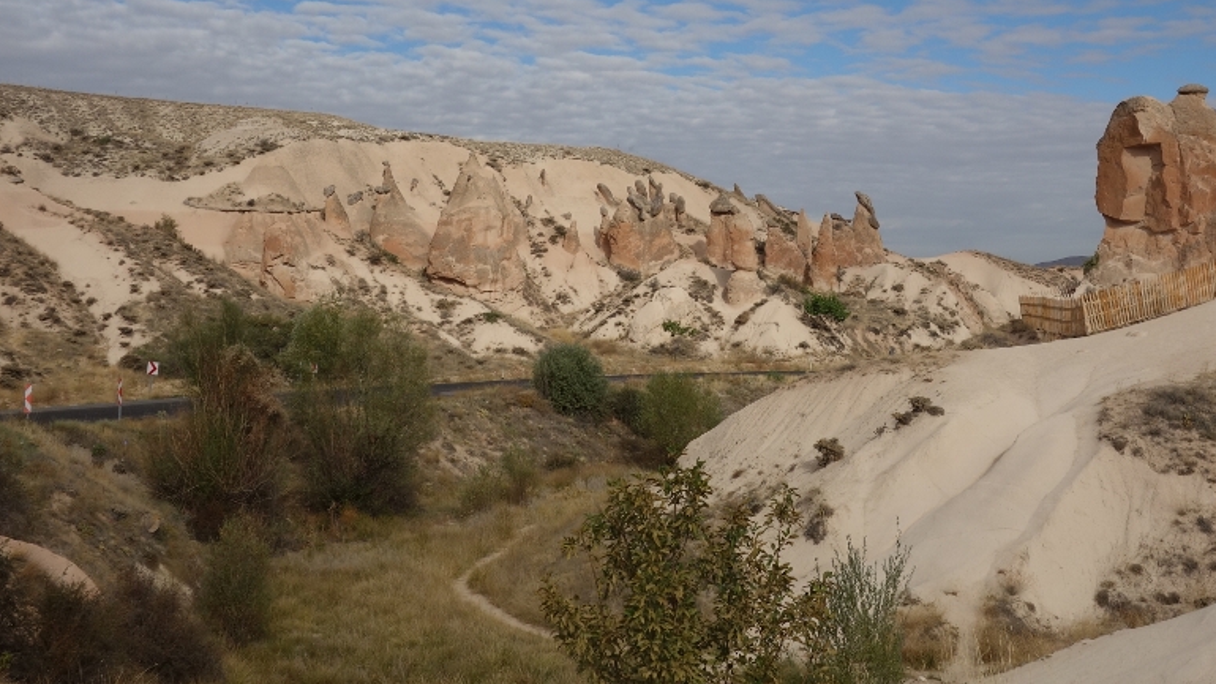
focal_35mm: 49
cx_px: 744
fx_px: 1580
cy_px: 200
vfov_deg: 24.2
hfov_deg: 41.9
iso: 125
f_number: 6.3
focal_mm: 13.25
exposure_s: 1/800
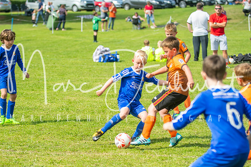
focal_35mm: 135
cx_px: 126
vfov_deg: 10.2
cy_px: 84
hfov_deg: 15.2
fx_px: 941
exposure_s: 1/2000
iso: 250
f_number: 3.2
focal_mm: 90
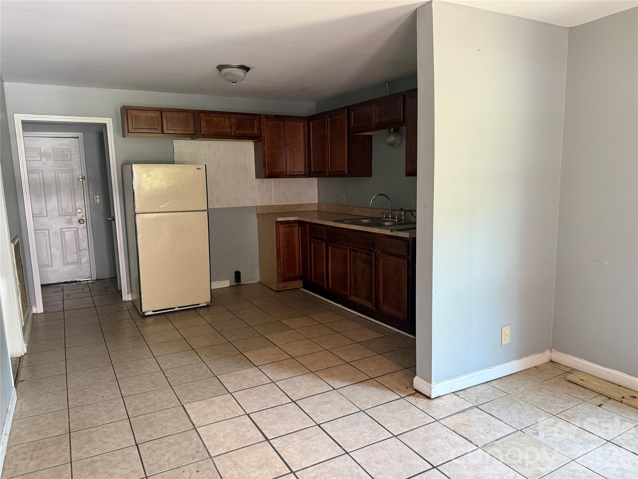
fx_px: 442
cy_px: 240
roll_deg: +1.4
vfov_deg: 56.8
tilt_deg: -5.6
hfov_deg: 71.6
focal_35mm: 24
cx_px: 319
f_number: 1.78
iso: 320
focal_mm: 6.76
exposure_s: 1/60
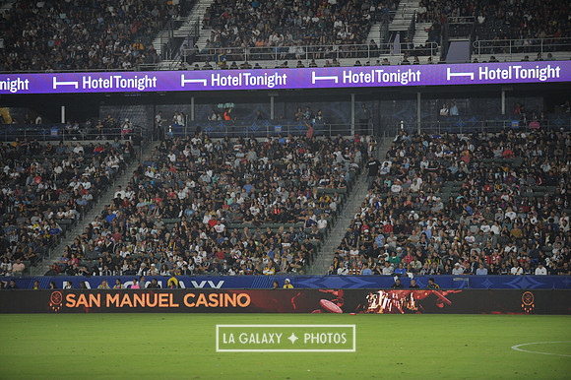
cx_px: 286
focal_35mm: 125
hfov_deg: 16.4
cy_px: 190
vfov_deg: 11.0
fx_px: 1981
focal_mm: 125
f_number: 2.8
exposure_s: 1/1000
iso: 1250
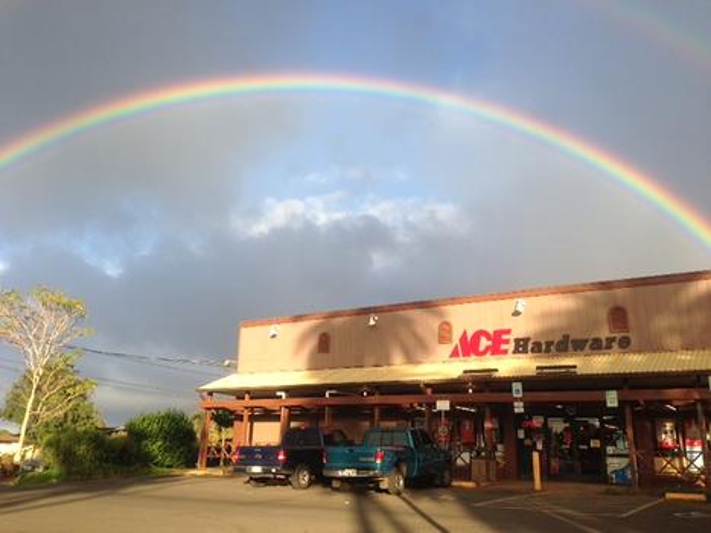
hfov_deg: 55.4
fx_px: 678
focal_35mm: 33
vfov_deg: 42.9
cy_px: 266
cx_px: 356
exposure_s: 1/623
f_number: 2.4
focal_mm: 4.13
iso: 50
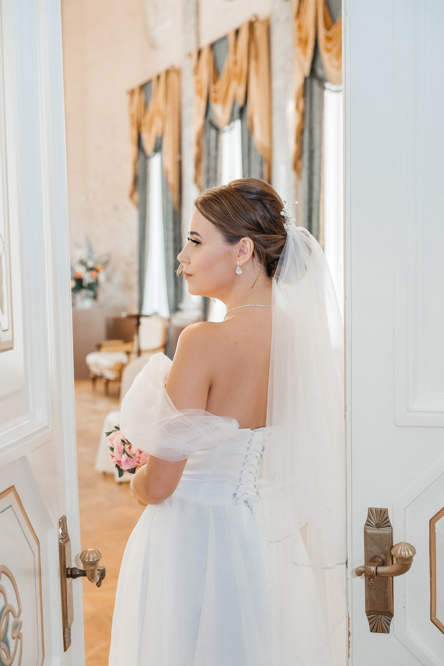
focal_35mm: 53
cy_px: 333
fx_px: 981
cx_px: 222
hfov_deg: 25.5
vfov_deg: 37.5
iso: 2000
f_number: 4
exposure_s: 1/160
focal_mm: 53
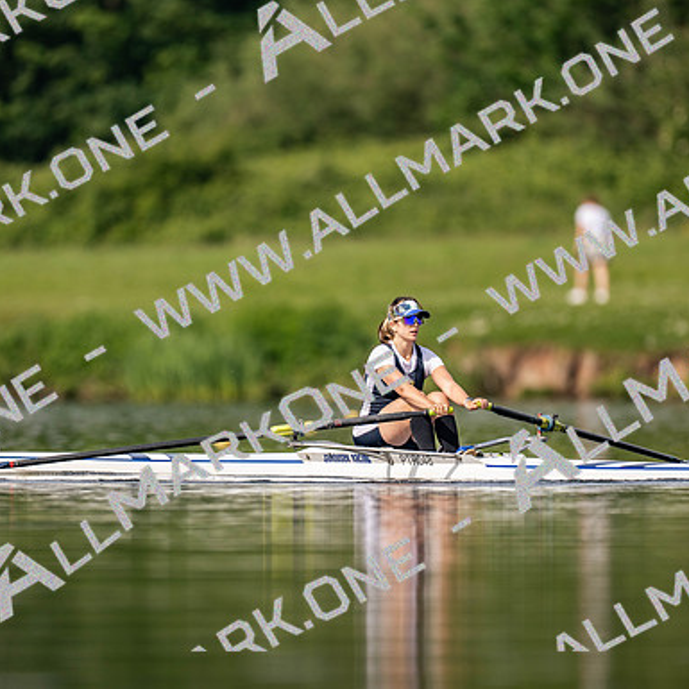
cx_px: 356
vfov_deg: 2.3
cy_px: 344
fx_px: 17317
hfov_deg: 2.3
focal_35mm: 769
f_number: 4
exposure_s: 1/2500
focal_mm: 600
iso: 280
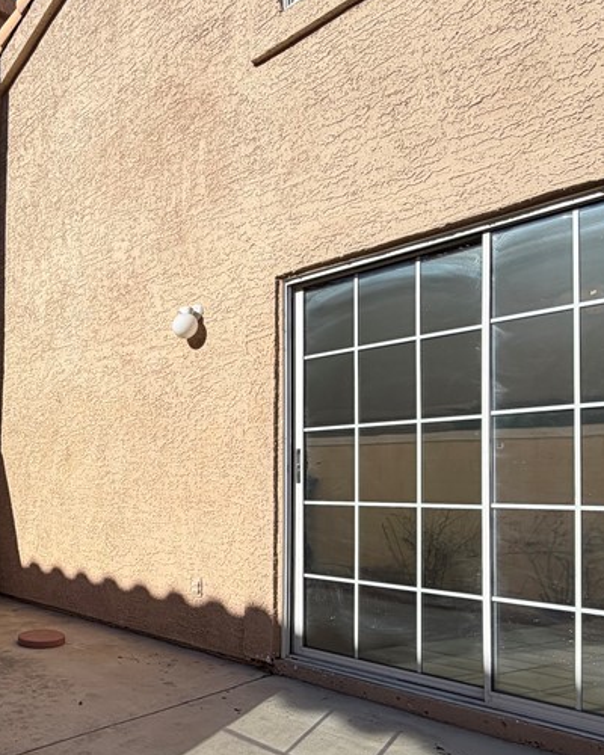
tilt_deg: +1.9
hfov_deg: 45.9
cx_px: 45
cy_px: 471
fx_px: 626
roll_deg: -0.6
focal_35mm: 28
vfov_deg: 61.4
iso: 20
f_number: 2.2
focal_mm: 2.22
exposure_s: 1/1068
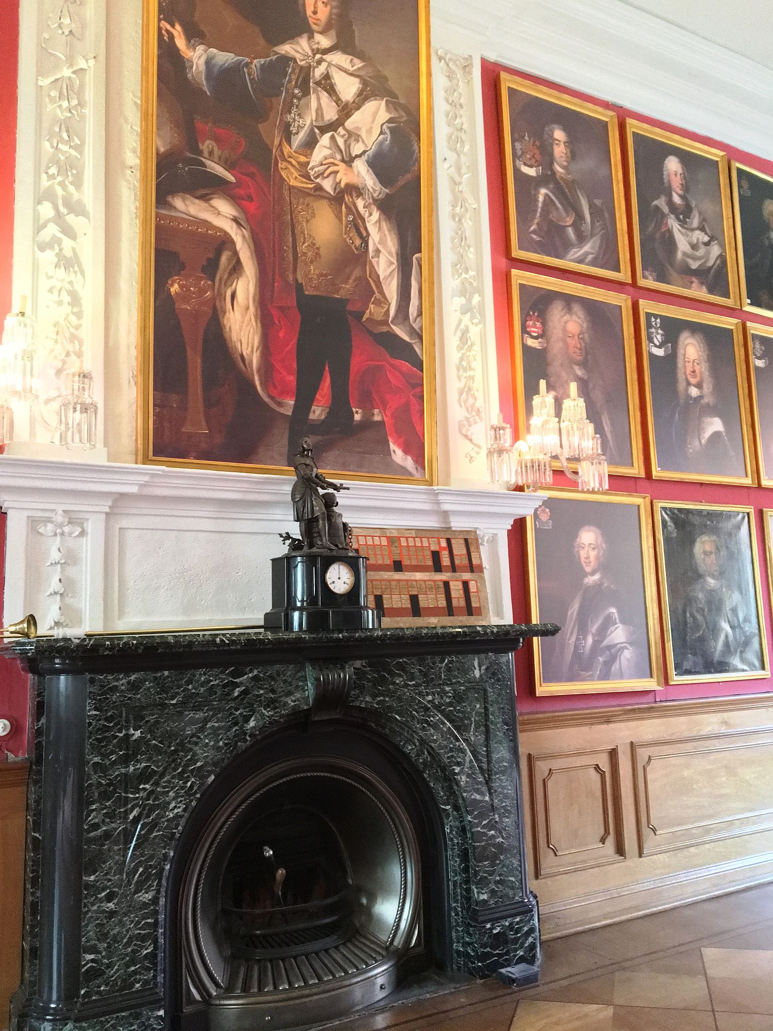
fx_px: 863
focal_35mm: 29
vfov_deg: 61.7
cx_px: 386
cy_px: 516
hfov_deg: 48.2
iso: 320
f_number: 2.2
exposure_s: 1/17
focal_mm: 4.15
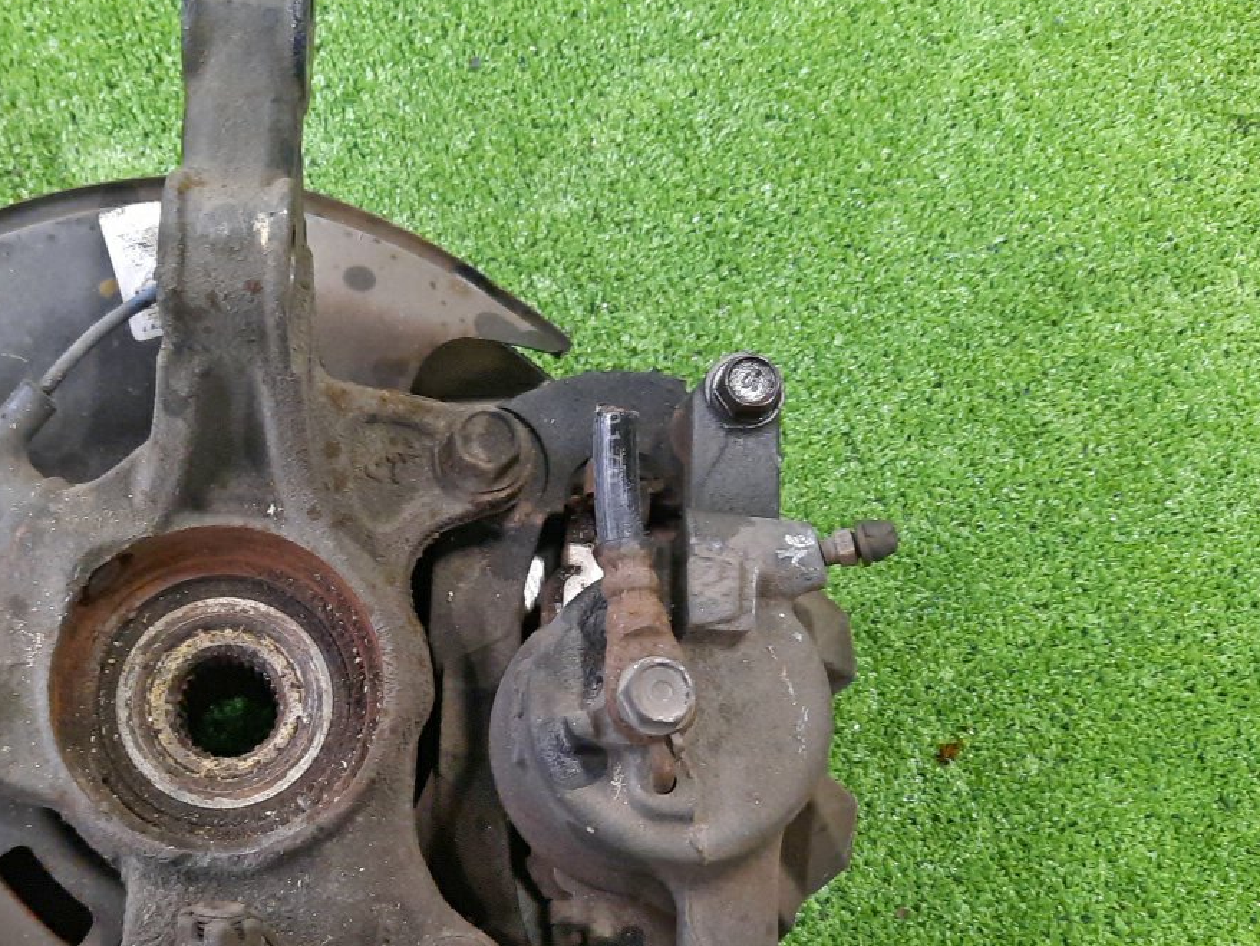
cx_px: 399
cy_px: 642
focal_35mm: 41
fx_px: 1493
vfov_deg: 34.8
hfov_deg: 44.9
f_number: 2
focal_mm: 4.6
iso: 482
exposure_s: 1/25
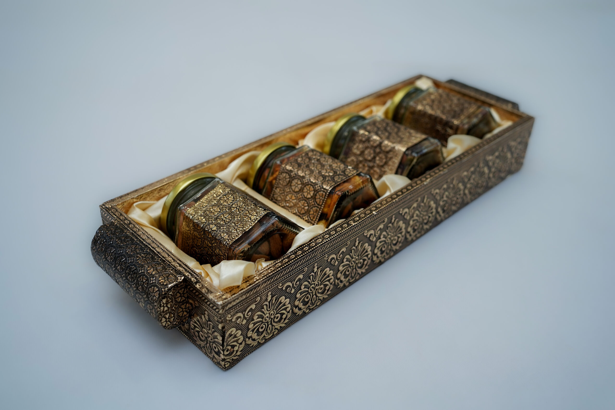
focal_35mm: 35
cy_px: 205
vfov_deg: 37.9
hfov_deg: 54.4
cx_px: 308
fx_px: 598
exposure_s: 1/160
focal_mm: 35
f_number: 4
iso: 250
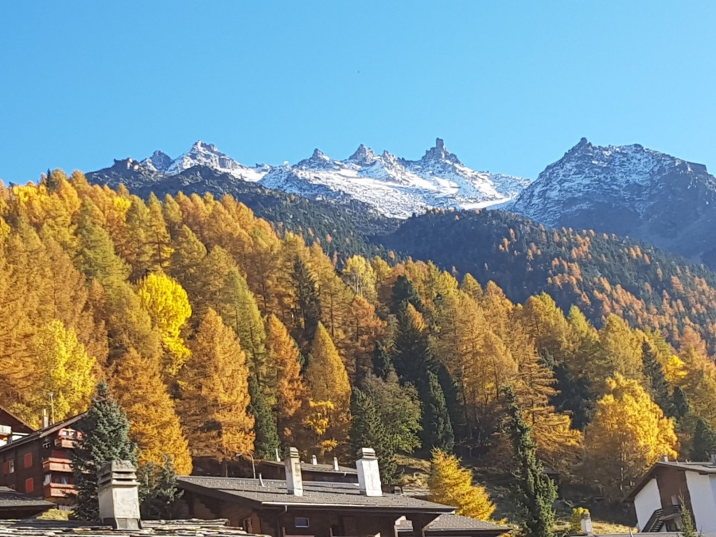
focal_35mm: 26
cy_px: 268
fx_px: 538
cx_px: 358
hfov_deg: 67.3
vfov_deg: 53.1
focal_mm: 4.2
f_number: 1.7
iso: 50
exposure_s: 1/1048
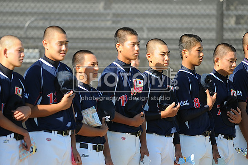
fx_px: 3096
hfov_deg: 4.6
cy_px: 82
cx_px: 124
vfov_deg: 3.0
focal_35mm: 450
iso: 200
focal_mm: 300
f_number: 4
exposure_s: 1/800
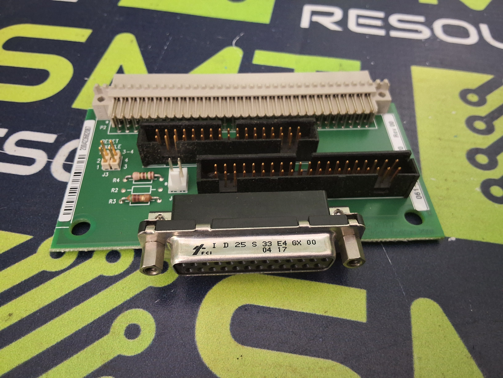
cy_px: 189
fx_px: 407
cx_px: 252
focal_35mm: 28
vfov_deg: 49.7
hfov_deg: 63.4
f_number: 1.9
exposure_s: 1/20
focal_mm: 2.91
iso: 320
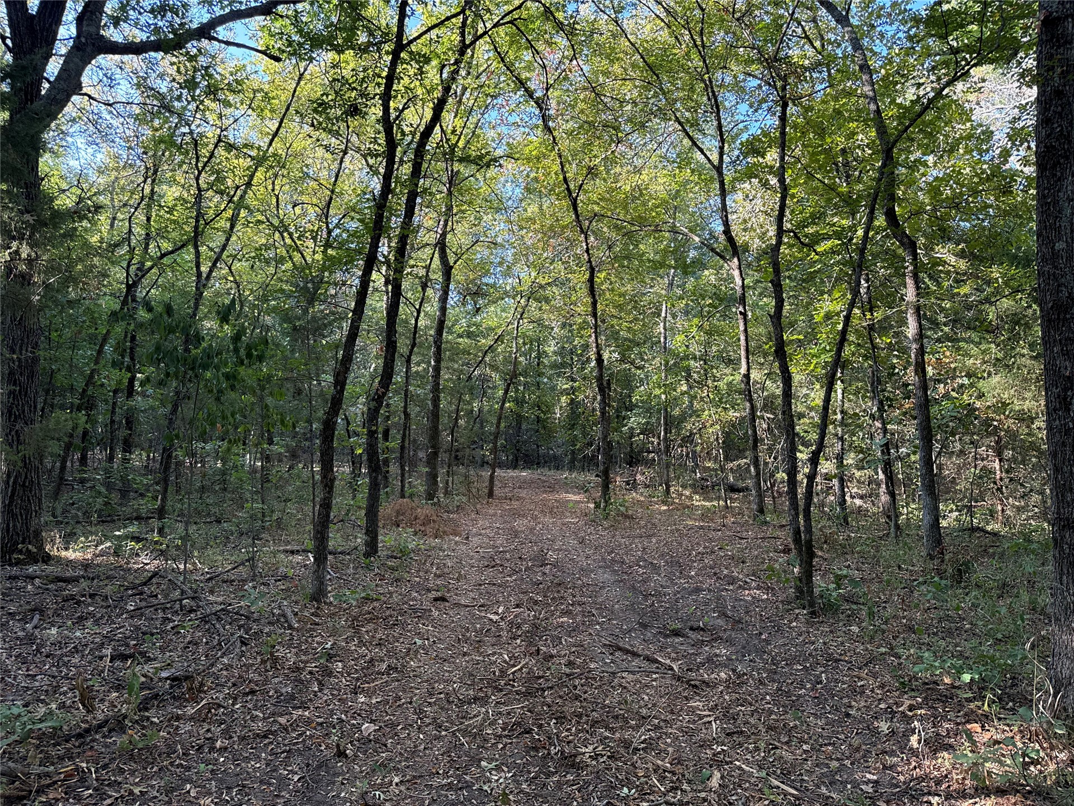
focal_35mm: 24
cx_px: 537
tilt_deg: +2.2
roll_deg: +1.2
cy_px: 403
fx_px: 745
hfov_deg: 71.6
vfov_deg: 56.8
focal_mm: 6.76
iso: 125
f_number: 1.78
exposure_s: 1/228
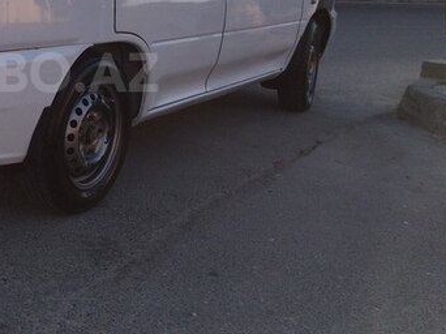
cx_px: 25
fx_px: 721
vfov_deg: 25.7
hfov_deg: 32.3
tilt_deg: -6.1
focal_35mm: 56
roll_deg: -2.5
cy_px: 72
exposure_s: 1/873
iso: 32
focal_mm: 4.15
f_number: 2.2
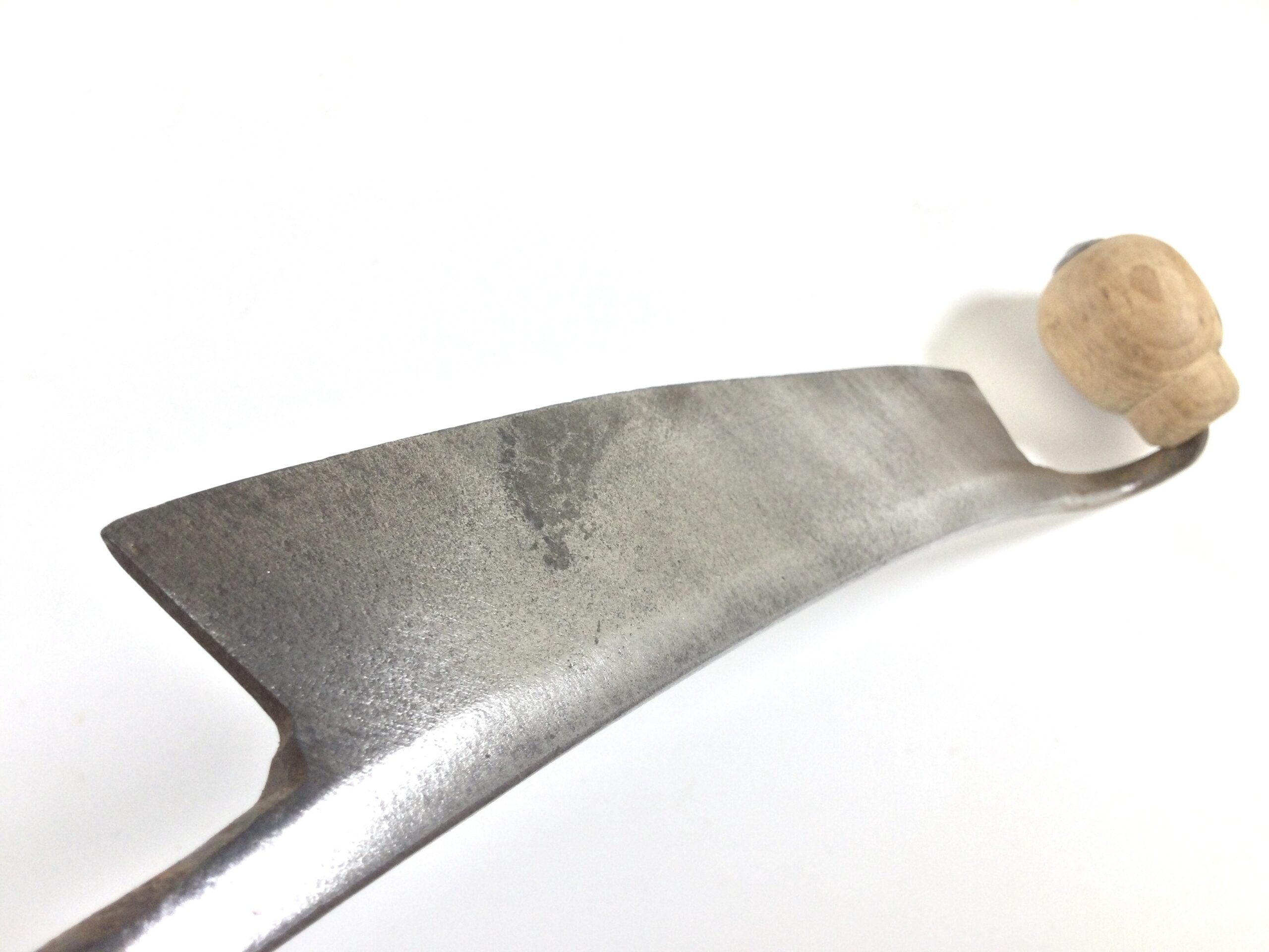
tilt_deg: -69.3
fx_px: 1136
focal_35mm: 31
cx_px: 634
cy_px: 476
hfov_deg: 58.4
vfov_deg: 45.4
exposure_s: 1/100
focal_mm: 3.3
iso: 32
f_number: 2.4
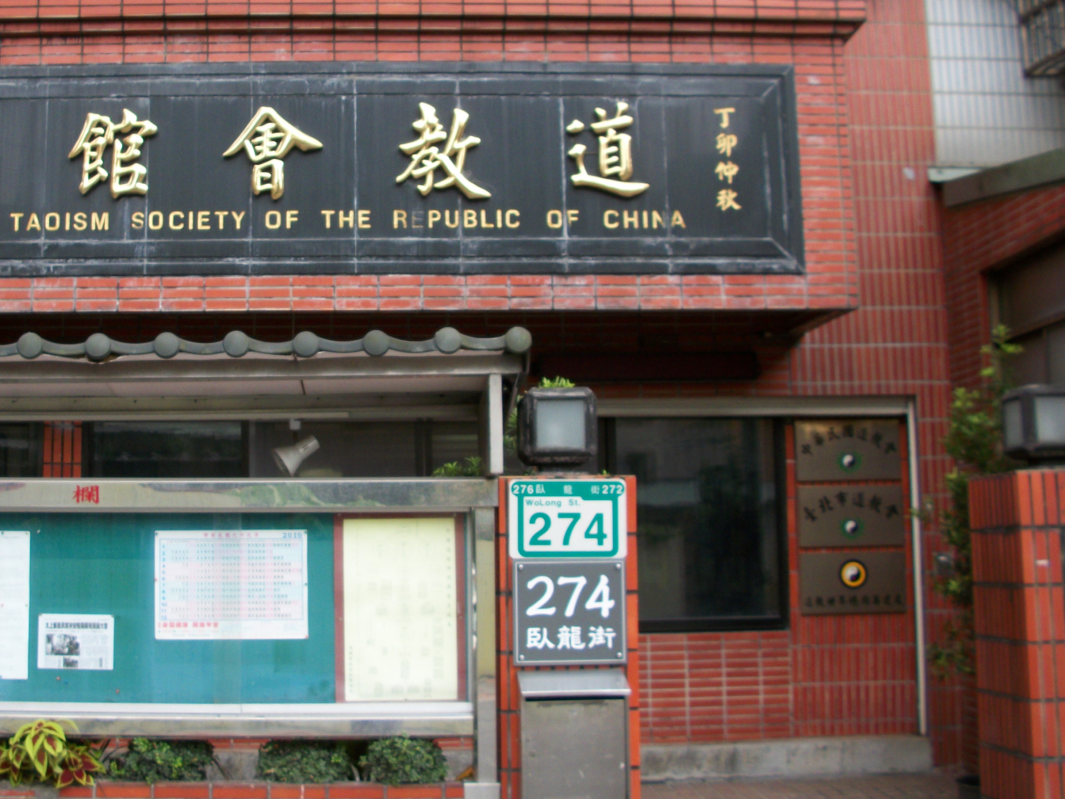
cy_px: 372
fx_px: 1477
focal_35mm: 48
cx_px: 370
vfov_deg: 30.3
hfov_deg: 39.3
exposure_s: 1/100
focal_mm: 6.3
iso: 80
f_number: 3.1
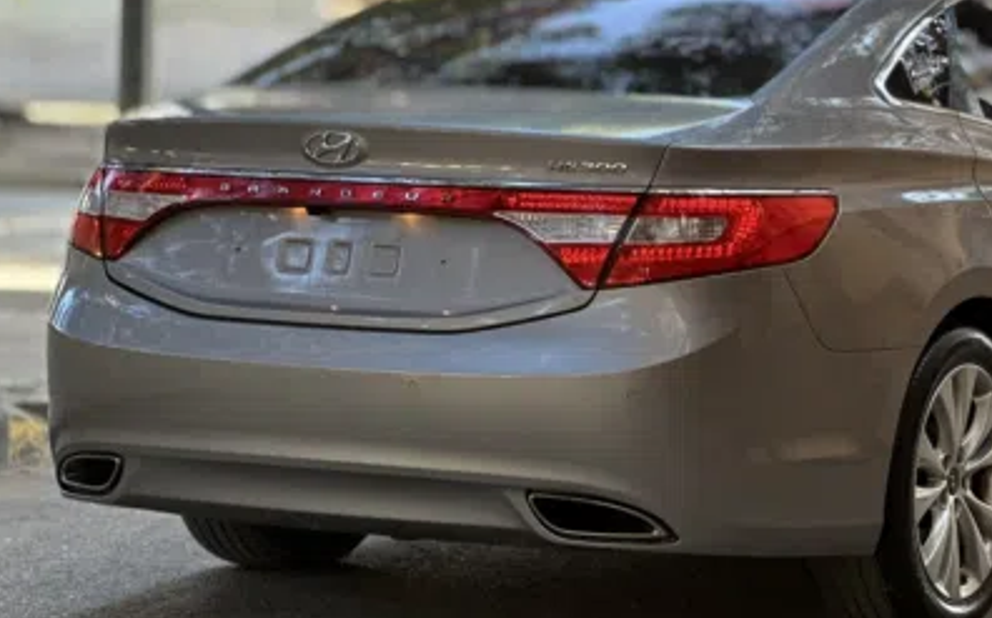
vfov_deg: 9.9
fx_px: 3567
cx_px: 782
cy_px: 108
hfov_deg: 15.7
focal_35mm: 132
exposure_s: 1/121
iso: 100
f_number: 2.8
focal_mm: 9
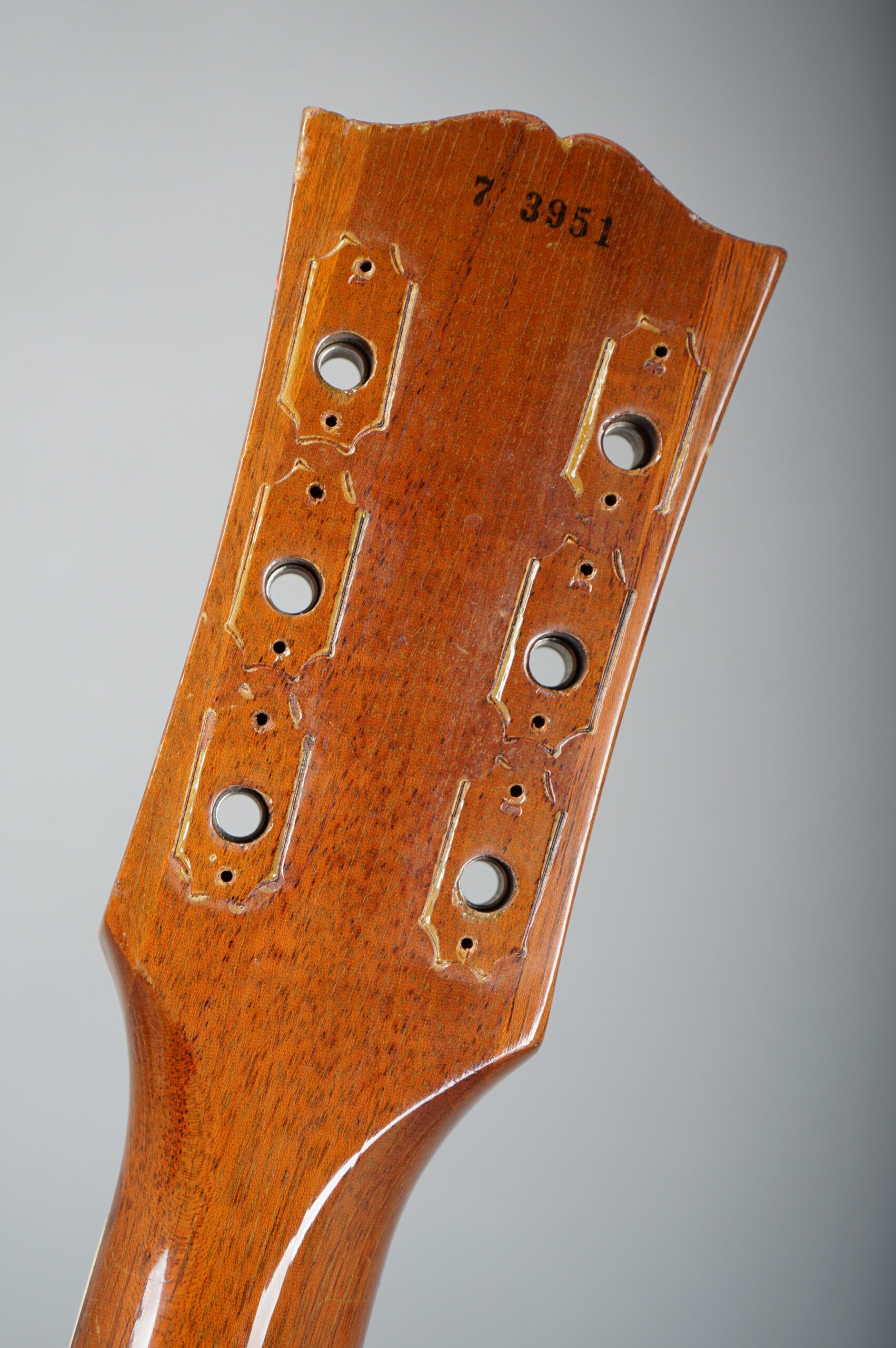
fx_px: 2618
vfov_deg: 28.9
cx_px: 448
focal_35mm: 70
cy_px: 674
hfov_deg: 19.4
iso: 160
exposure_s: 1/160
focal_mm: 70
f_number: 8
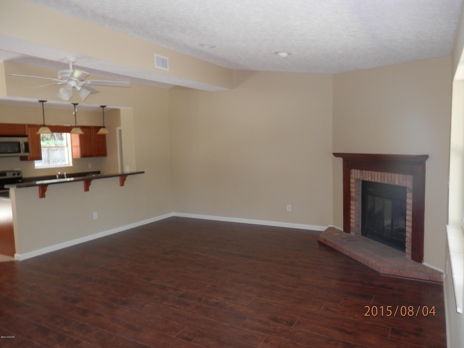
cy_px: 174
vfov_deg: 54.9
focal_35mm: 25
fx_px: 335
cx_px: 232
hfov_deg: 69.4
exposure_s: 1/30
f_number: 3
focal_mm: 4.5
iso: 100
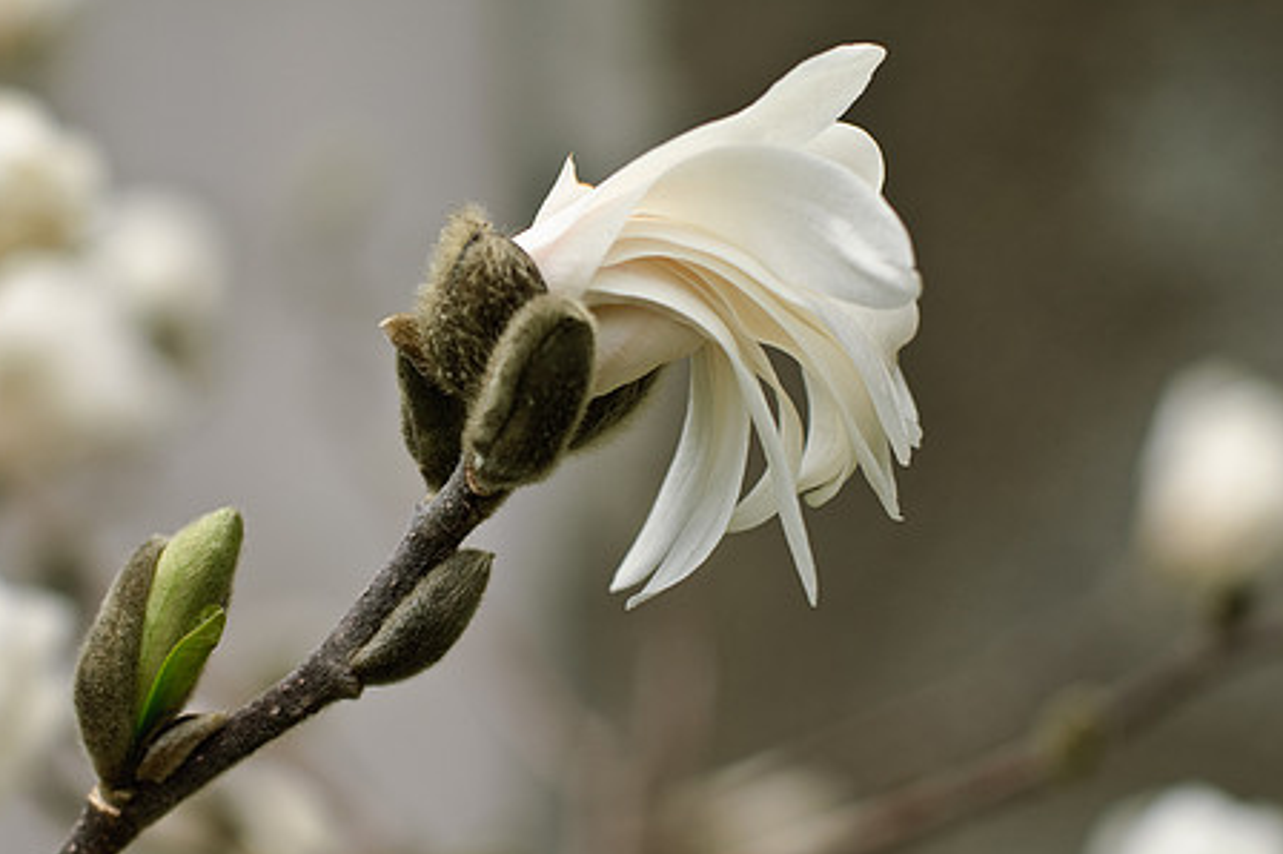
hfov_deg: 21.0
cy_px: 451
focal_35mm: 97
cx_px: 538
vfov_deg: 14.1
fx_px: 3454
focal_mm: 50
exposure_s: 1/250
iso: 100
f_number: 4
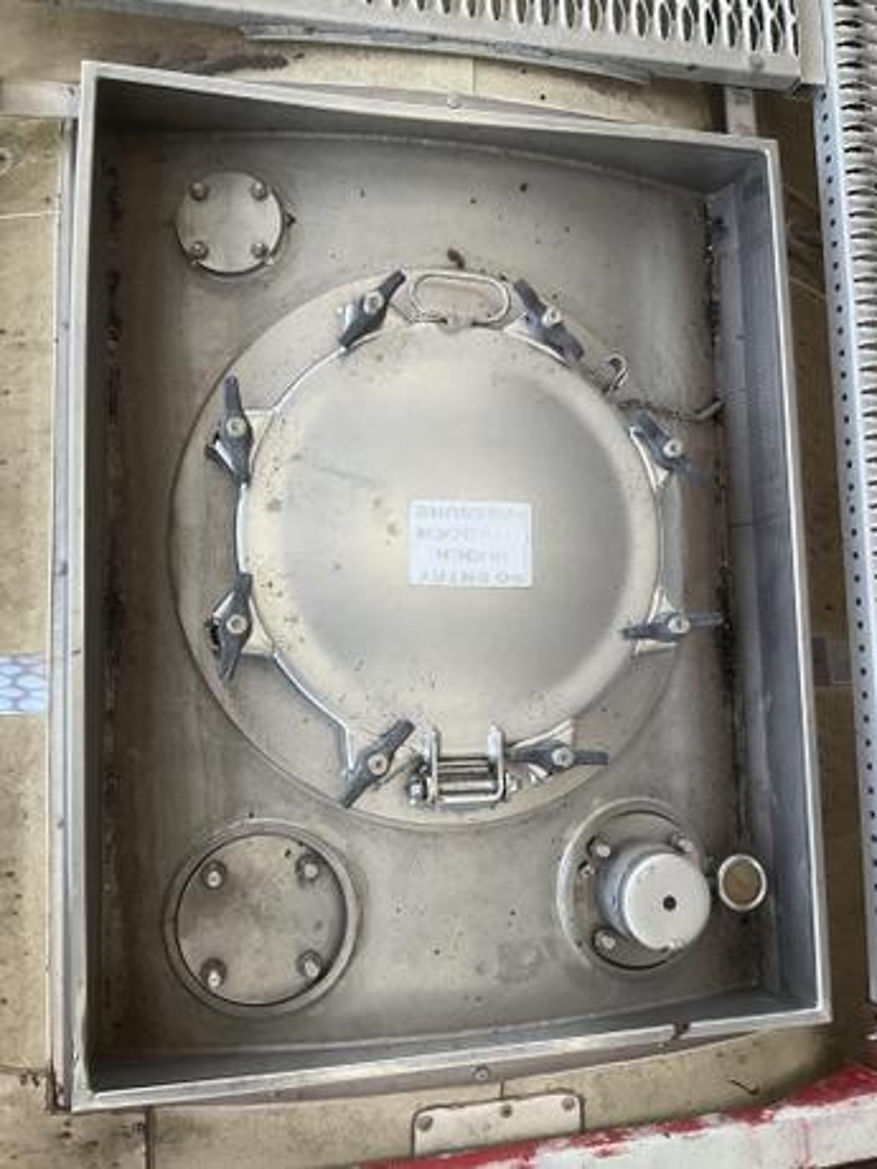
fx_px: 980
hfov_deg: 48.2
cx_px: 438
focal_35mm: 29
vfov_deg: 61.7
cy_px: 584
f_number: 1.8
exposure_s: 1/239
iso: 20
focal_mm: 3
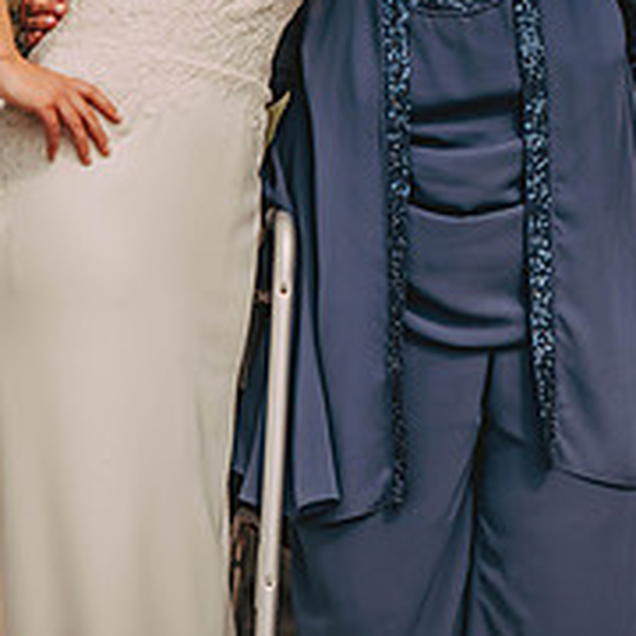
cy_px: -131
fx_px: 6610
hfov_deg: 5.5
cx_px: 329
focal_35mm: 318
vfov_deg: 5.5
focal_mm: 150
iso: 200
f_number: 2.8
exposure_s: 1/3200
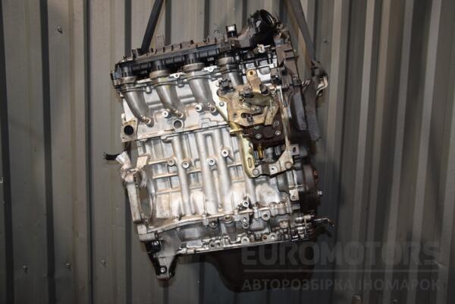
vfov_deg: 36.9
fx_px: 455
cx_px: 228
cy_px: 152
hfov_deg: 53.1
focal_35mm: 36
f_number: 5
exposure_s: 1/60
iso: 800
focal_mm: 24
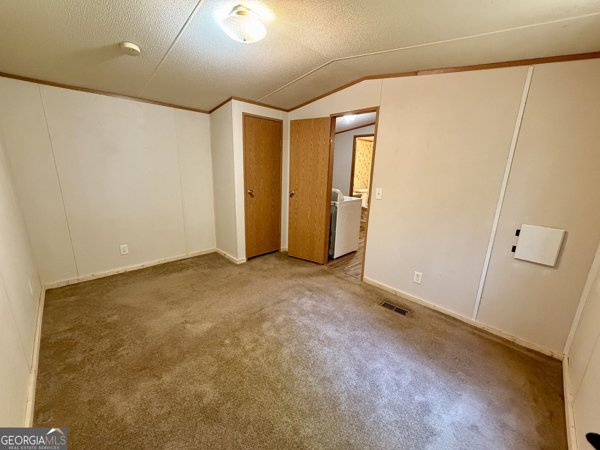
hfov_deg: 102.1
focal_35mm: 14
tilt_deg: -14.2
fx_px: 243
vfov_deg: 85.7
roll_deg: -1.0
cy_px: 225
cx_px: 300
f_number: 2.2
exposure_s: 1/60
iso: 640
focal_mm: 2.22
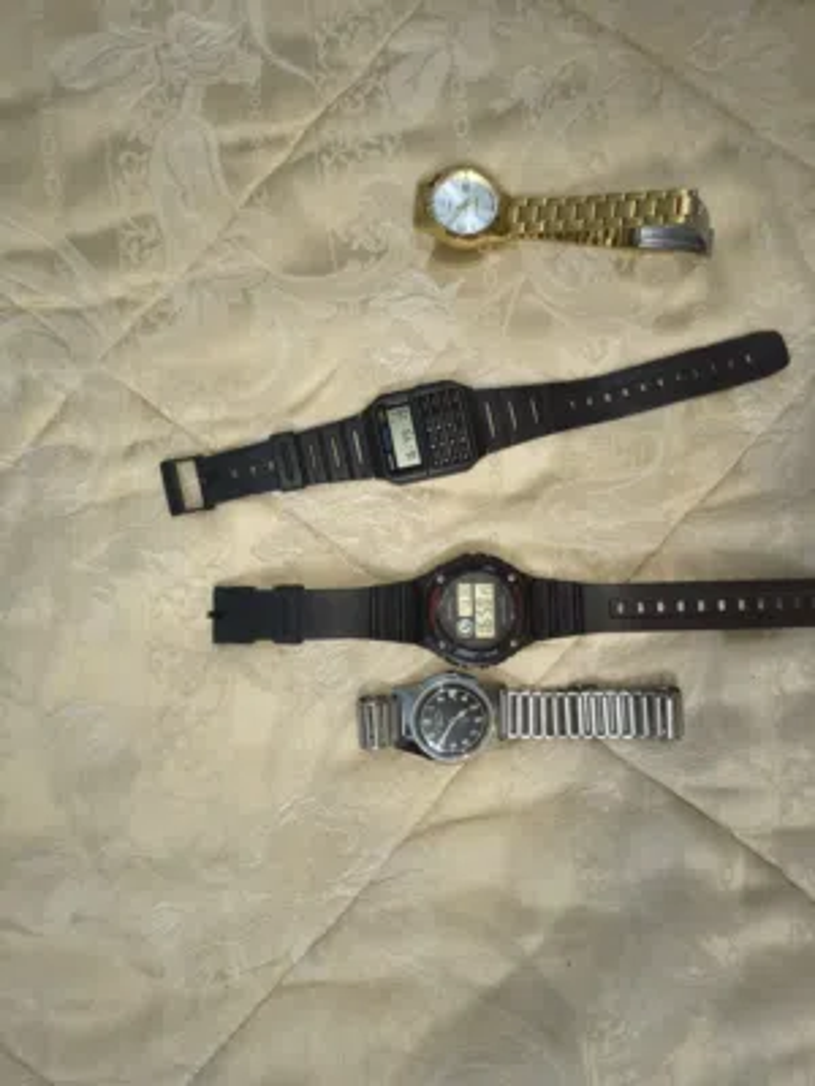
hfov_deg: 56.8
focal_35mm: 24
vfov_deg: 71.6
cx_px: 408
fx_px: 753
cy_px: 543
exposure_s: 1/50
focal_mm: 5.56
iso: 1013
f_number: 1.8
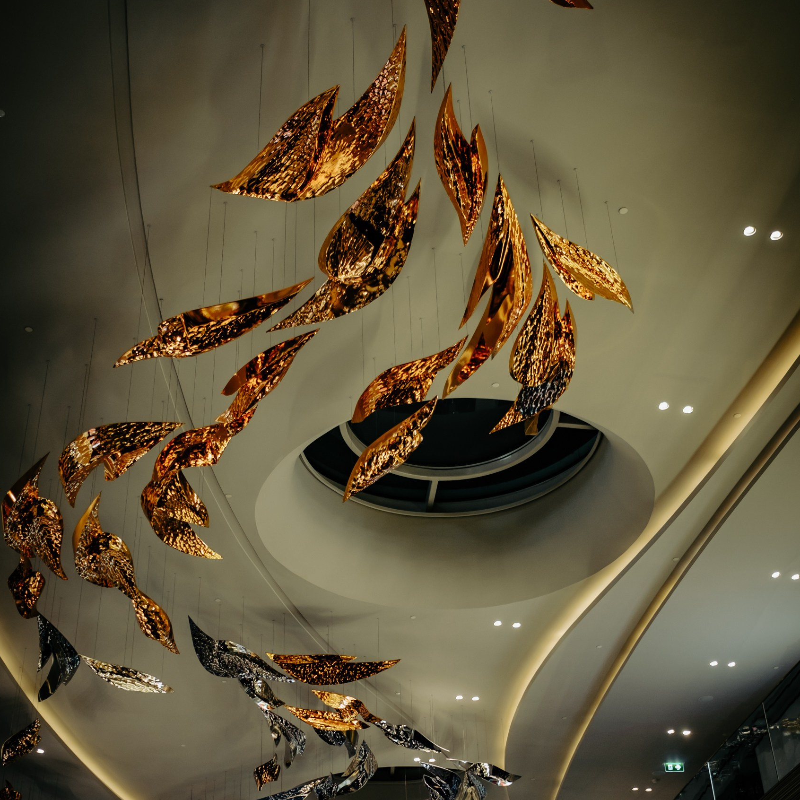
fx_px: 1177
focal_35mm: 45
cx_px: 401
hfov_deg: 37.6
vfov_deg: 37.3
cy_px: 505
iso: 400
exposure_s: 1/125
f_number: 1.4
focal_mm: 23
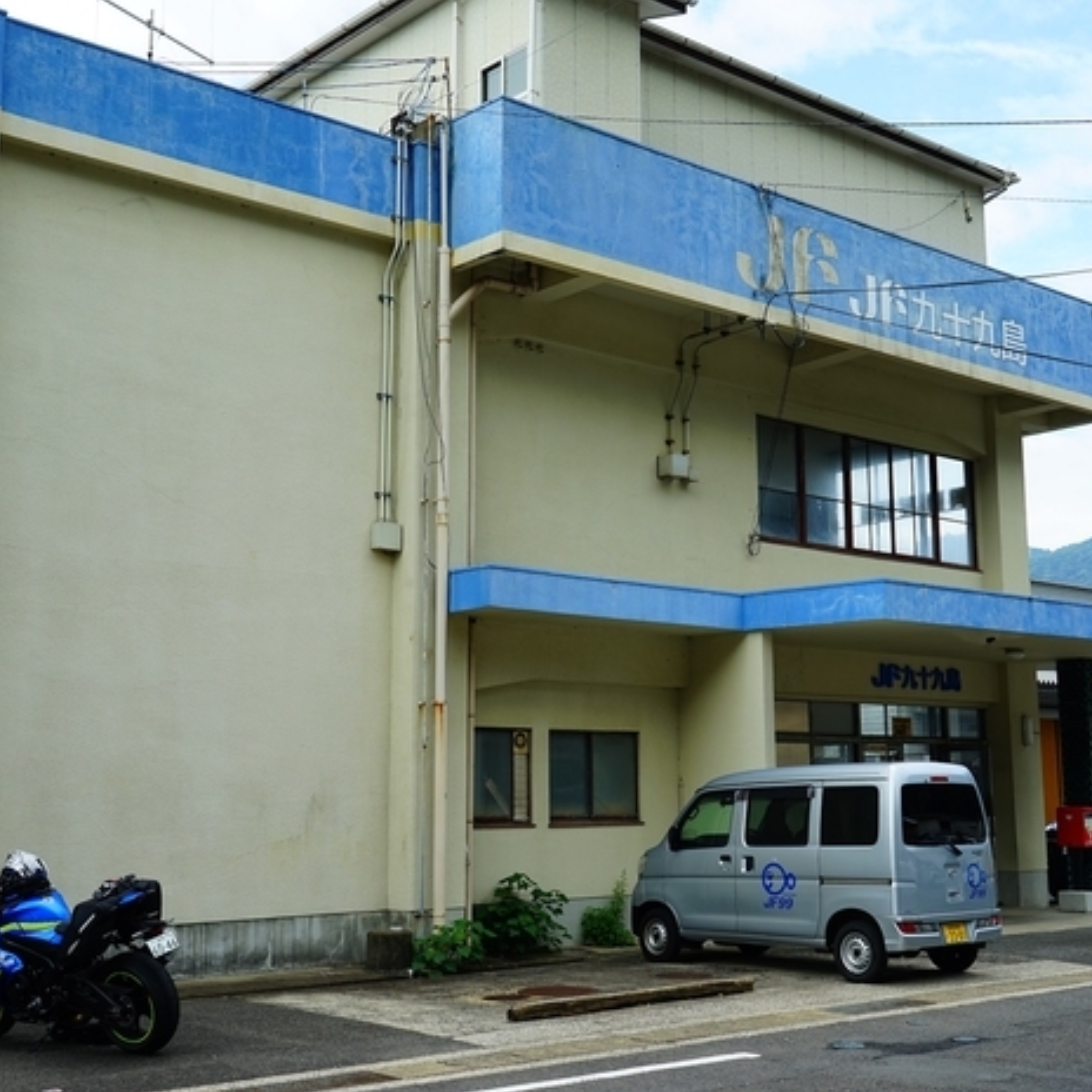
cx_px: 602
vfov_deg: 38.3
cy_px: 518
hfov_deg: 38.3
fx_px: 1570
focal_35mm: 44
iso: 100
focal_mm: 30
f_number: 8
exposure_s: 1/100
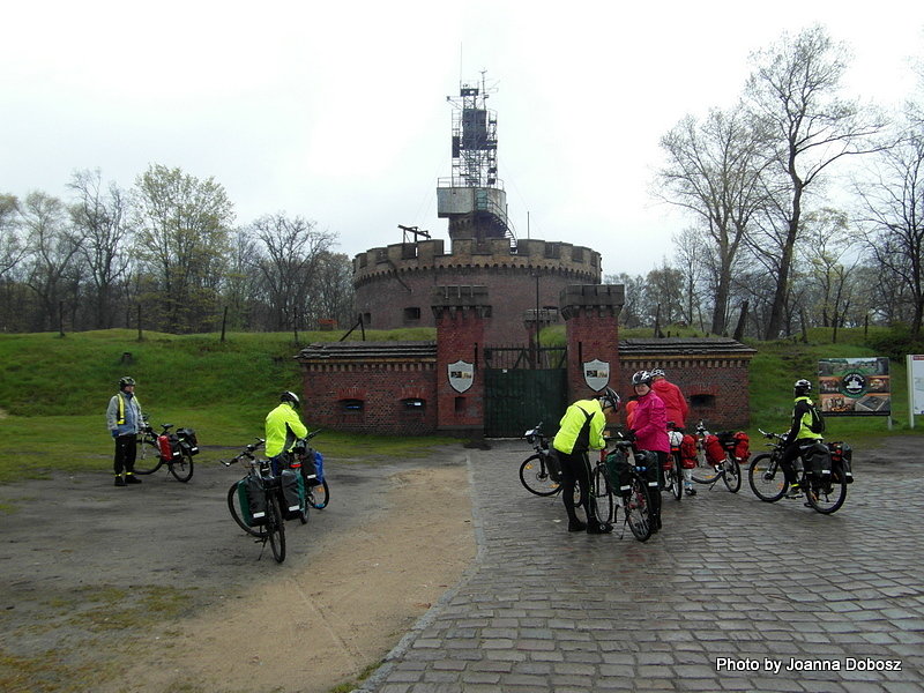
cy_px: 346
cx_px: 462
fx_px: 641
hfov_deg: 71.6
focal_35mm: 24
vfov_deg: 56.8
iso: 100
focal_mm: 4
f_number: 3.2
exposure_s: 1/180
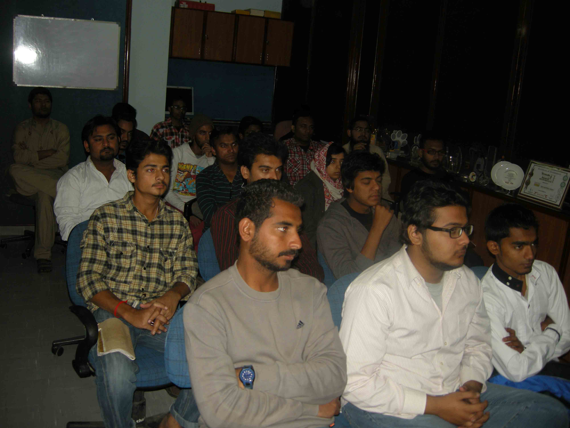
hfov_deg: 52.6
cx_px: 285
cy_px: 214
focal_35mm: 35
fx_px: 576
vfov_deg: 40.7
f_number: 2.7
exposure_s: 1/60
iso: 75
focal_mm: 7.5
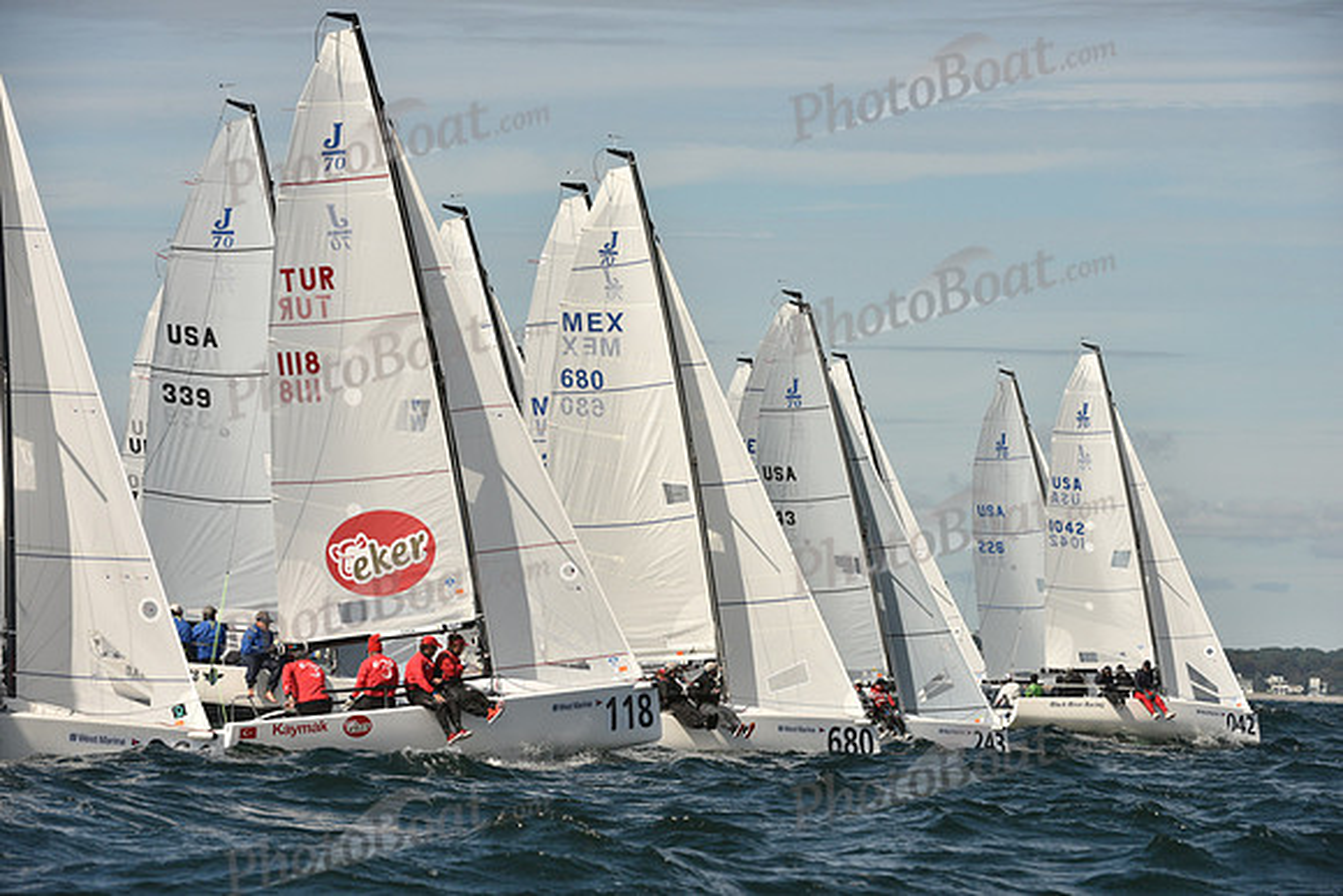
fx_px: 8209
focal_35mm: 220
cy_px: 448
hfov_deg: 9.4
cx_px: 672
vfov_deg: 6.2
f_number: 9
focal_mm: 220
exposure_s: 1/1600
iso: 400
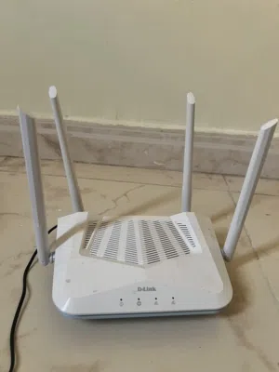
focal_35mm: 26
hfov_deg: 53.1
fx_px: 279
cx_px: 140
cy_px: 186
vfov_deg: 67.3
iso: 500
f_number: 1.5
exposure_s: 1/43
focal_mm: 5.7
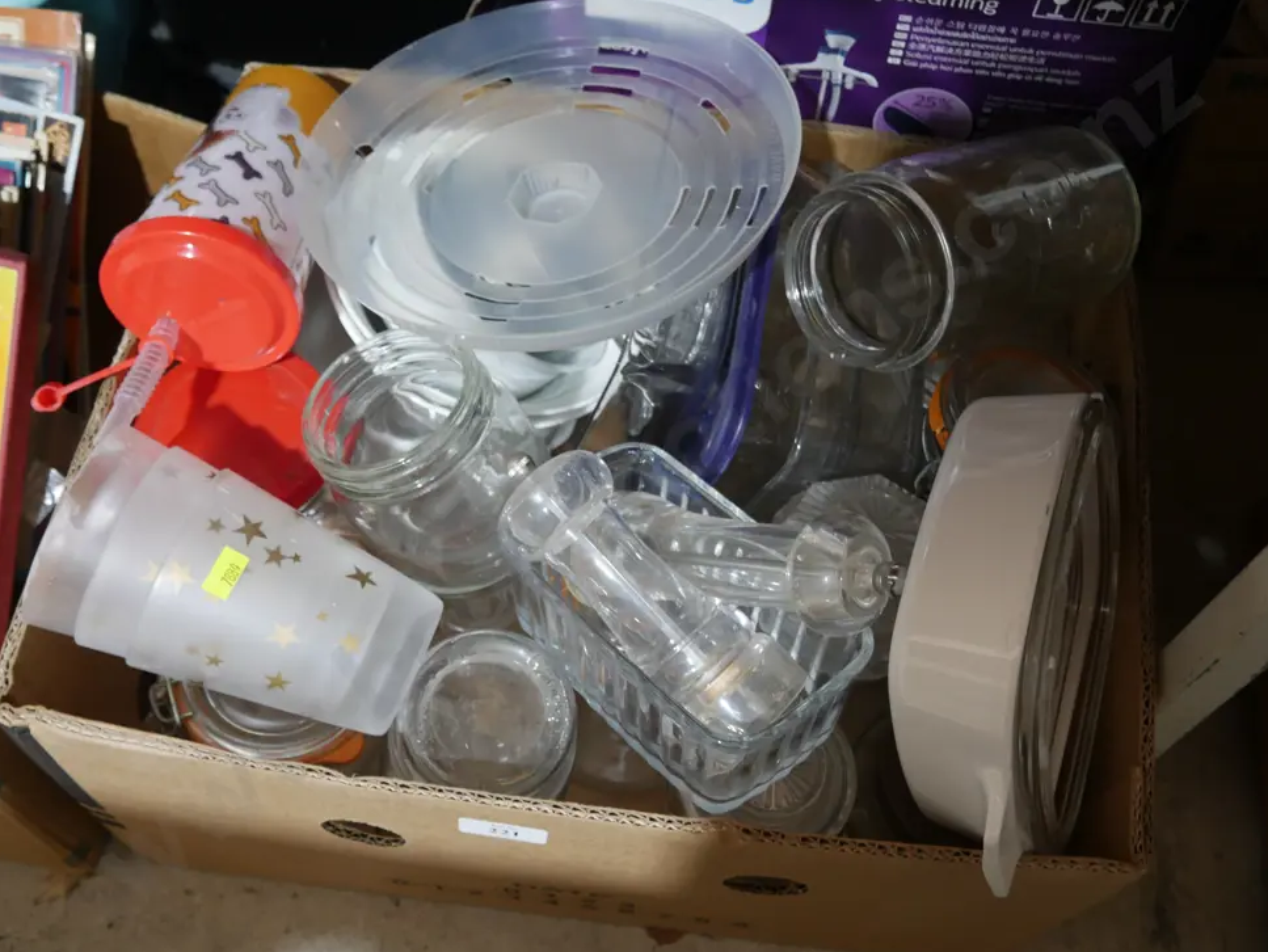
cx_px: 649
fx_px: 1319
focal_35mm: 36
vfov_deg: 39.7
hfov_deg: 51.3
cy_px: 482
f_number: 4
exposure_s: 1/60
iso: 1000
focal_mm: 17
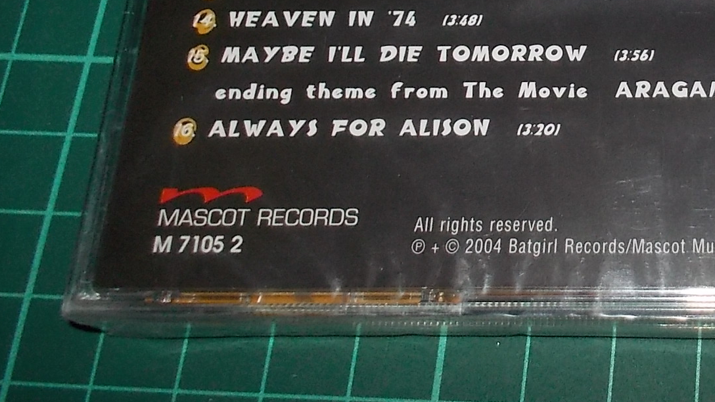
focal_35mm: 66
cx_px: 718
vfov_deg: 17.6
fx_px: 1251
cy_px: -49
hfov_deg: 29.7
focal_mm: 4.1
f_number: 3.3
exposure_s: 1/30
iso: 200
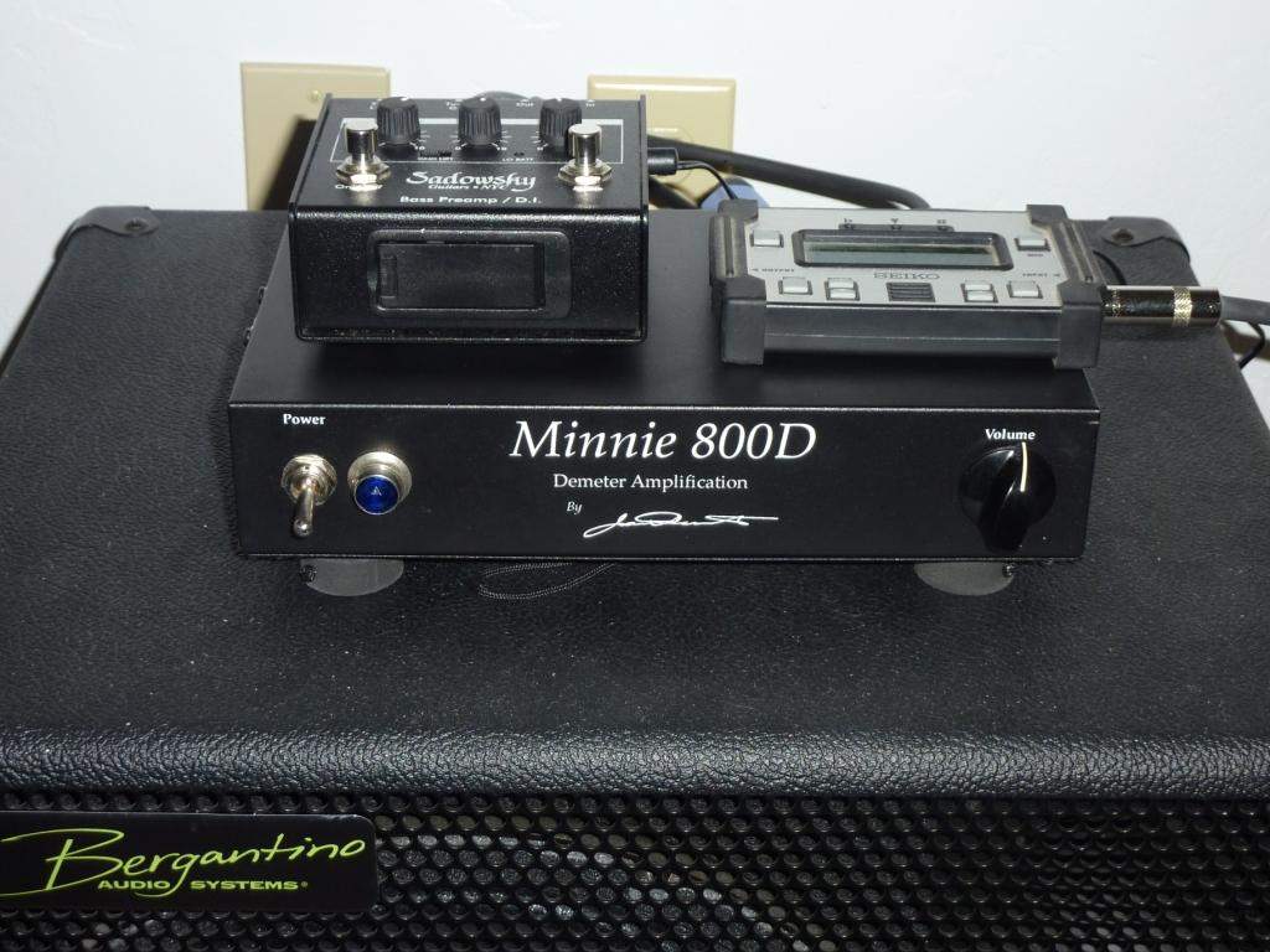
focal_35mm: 59
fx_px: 2165
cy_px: 476
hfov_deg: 32.7
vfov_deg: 24.8
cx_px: 635
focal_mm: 9.7
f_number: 3.9
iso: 125
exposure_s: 1/30
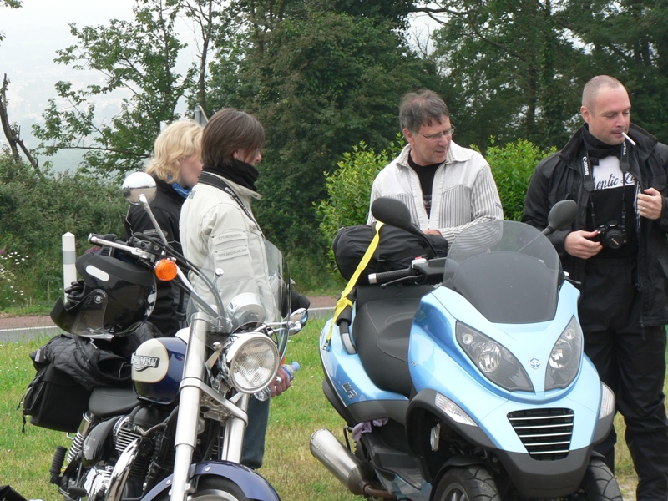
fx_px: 3744
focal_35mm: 194
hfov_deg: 10.2
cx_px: 334
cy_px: 250
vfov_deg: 7.7
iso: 80
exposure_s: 1/250
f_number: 4
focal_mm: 32.3
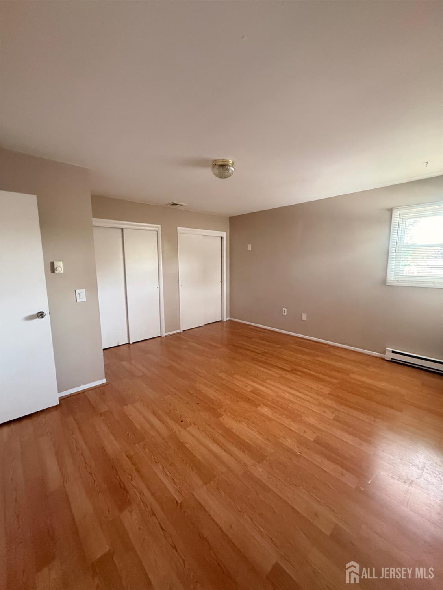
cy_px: 295
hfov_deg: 85.7
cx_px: 222
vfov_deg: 102.1
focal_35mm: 14
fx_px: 239
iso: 640
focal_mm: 2.22
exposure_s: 1/60
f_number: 2.2
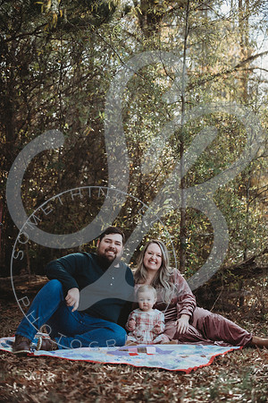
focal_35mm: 70
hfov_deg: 19.5
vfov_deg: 28.8
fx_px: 782
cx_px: 134
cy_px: 202
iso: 100
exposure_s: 1/250
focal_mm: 70
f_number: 2.8
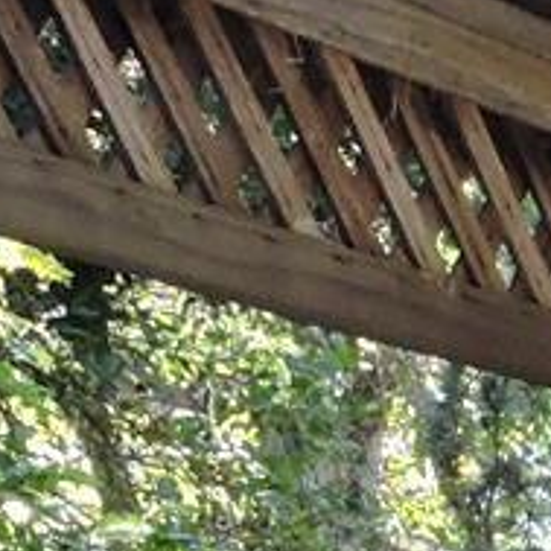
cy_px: 1481
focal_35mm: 225
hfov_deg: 7.4
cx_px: 1157
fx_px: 4052
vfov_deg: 7.2
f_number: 5
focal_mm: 5.4
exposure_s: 1/30
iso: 140
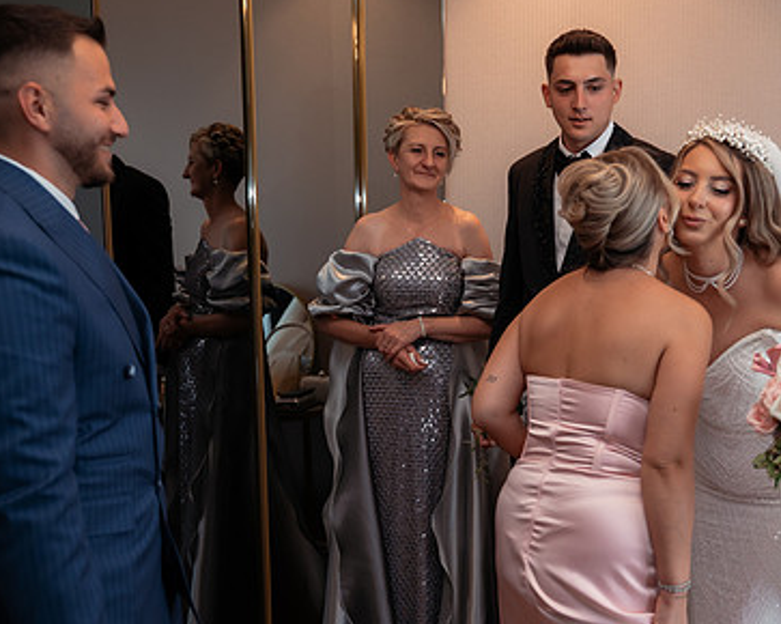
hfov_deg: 43.6
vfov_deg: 35.5
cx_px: 475
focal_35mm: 42
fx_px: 970
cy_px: 385
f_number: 2.8
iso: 1000
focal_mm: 28
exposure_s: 1/200
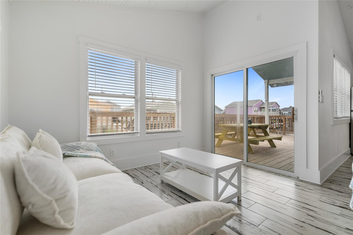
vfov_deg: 73.7
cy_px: 118
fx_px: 157
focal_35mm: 16
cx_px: 176
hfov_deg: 96.7
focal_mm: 16
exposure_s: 1/200
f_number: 8
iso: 250
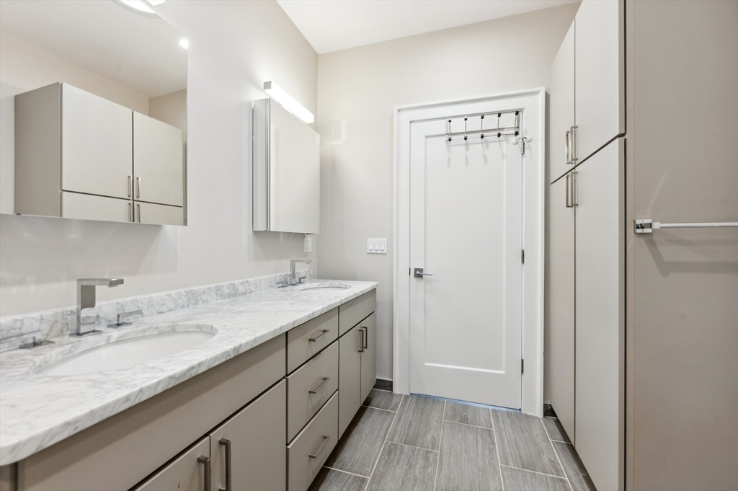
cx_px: 369
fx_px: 287
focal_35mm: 14
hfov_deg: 104.3
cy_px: 246
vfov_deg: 81.1
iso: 100
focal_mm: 14
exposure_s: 1/5
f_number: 8
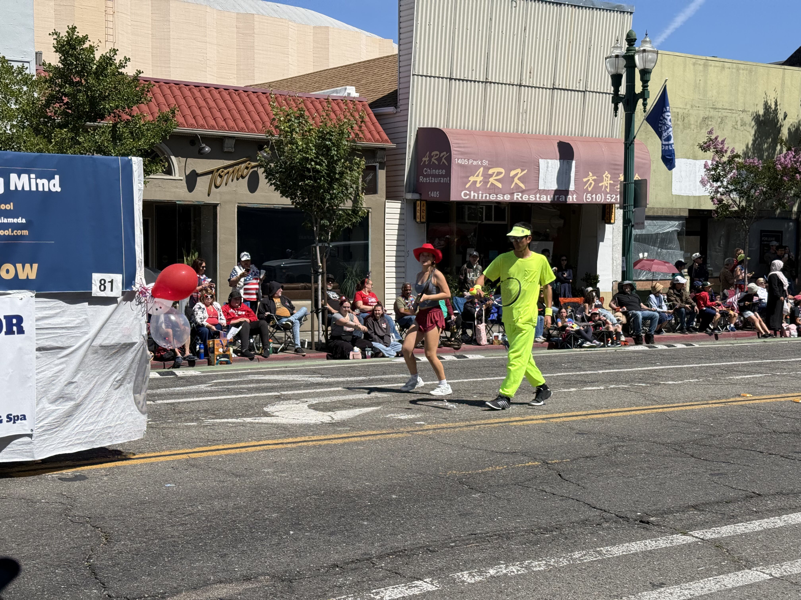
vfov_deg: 30.3
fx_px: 1111
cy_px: 300
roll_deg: +1.0
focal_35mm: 48
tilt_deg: -3.6
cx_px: 400
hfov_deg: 39.7
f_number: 1.78
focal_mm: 6.76
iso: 64
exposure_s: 1/5208
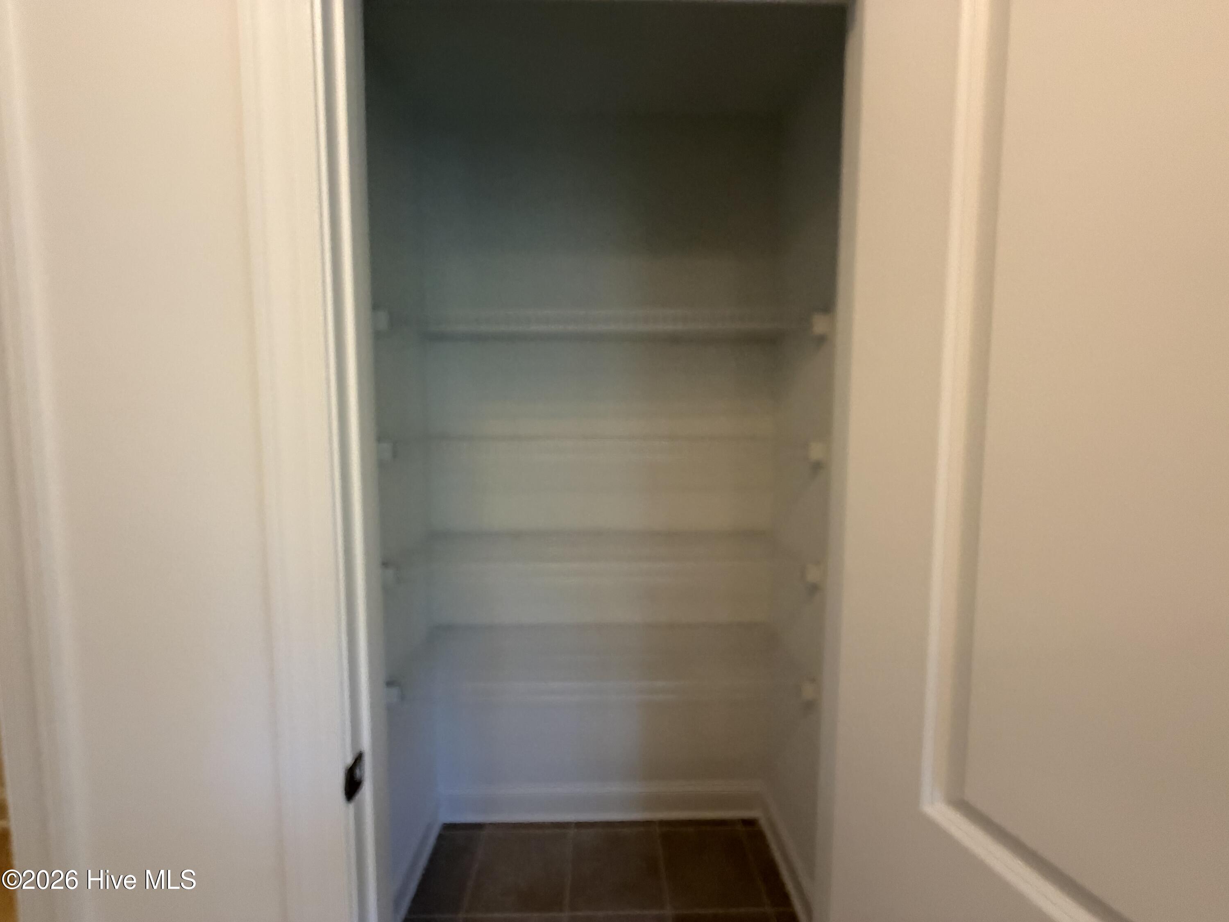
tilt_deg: -4.4
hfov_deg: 102.1
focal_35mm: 14
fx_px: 497
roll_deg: -0.1
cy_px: 461
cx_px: 614
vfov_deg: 85.7
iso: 250
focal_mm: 2.22
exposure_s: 1/120
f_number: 2.2
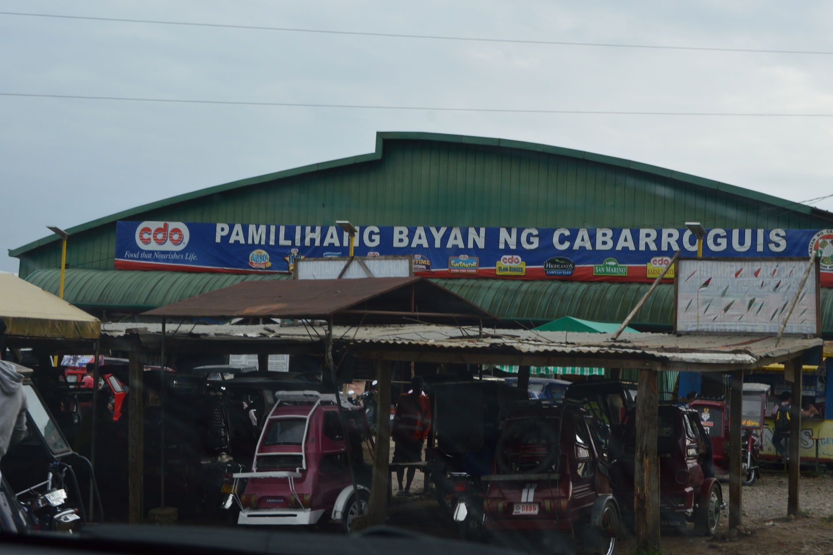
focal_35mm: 69
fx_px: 1585
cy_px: 279
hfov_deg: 29.4
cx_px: 413
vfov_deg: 19.9
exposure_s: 1/200
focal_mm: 45
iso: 400
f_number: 10
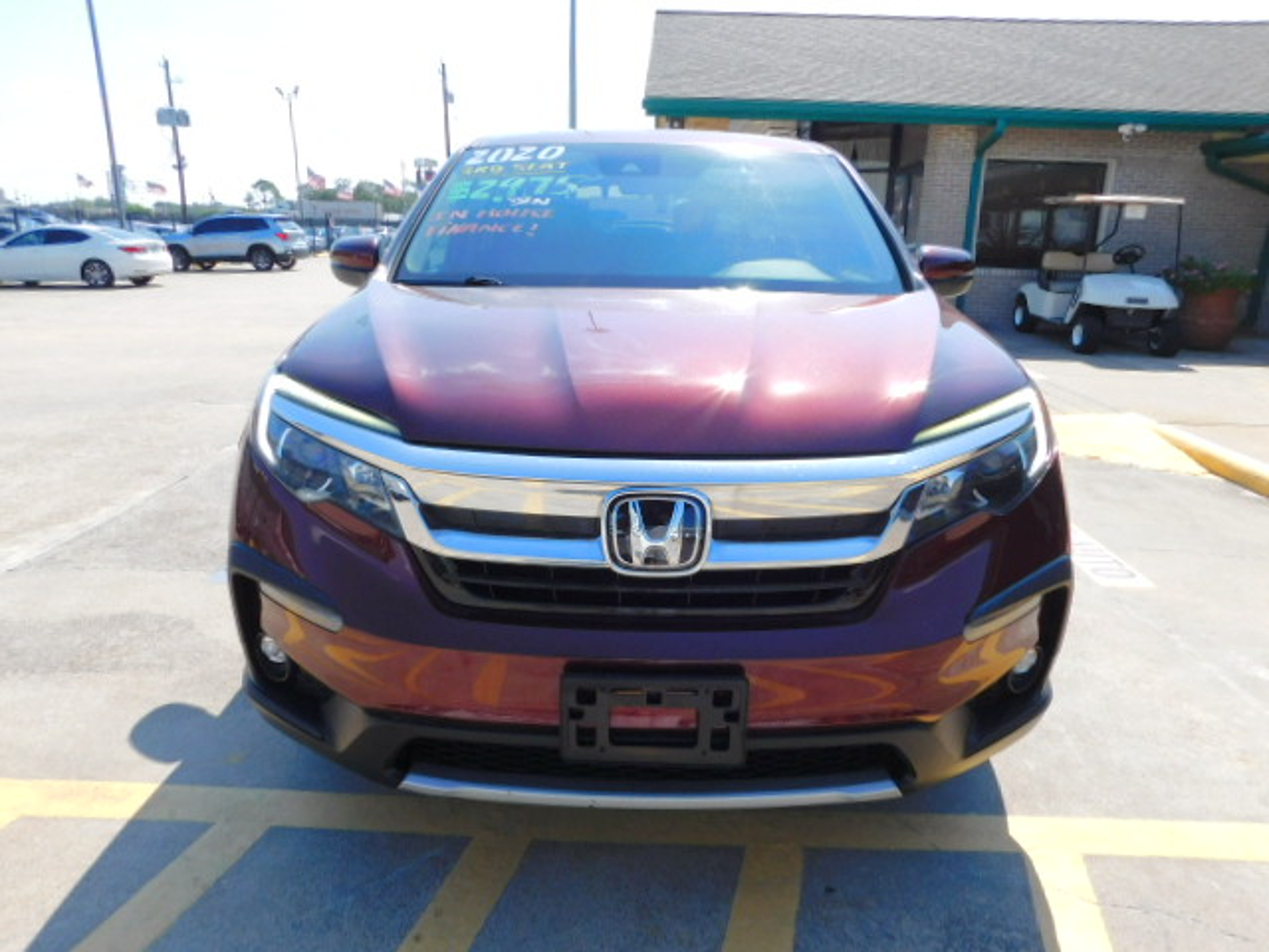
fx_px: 843
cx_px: 634
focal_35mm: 23
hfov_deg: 73.9
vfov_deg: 58.9
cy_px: 476
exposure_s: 1/1250
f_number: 3
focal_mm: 4
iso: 125
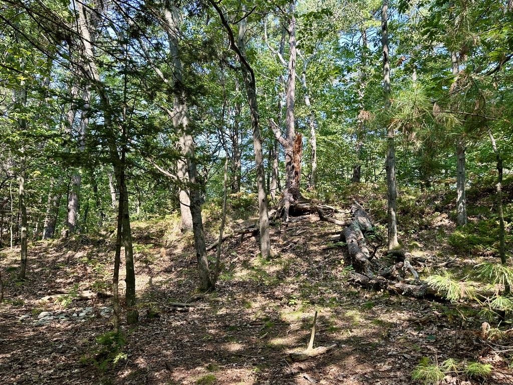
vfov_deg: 56.8
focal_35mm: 24
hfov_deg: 71.6
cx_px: 256
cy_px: 192
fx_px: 356
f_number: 1.78
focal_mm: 6.86
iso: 80
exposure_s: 1/286
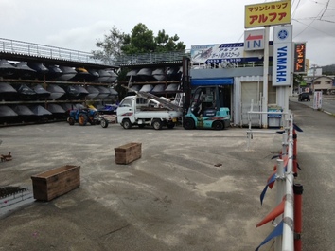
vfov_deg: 42.9
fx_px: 319
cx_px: 168
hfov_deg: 55.4
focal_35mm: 33
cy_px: 126
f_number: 2.4
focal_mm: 4.13
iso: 50
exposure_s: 1/695
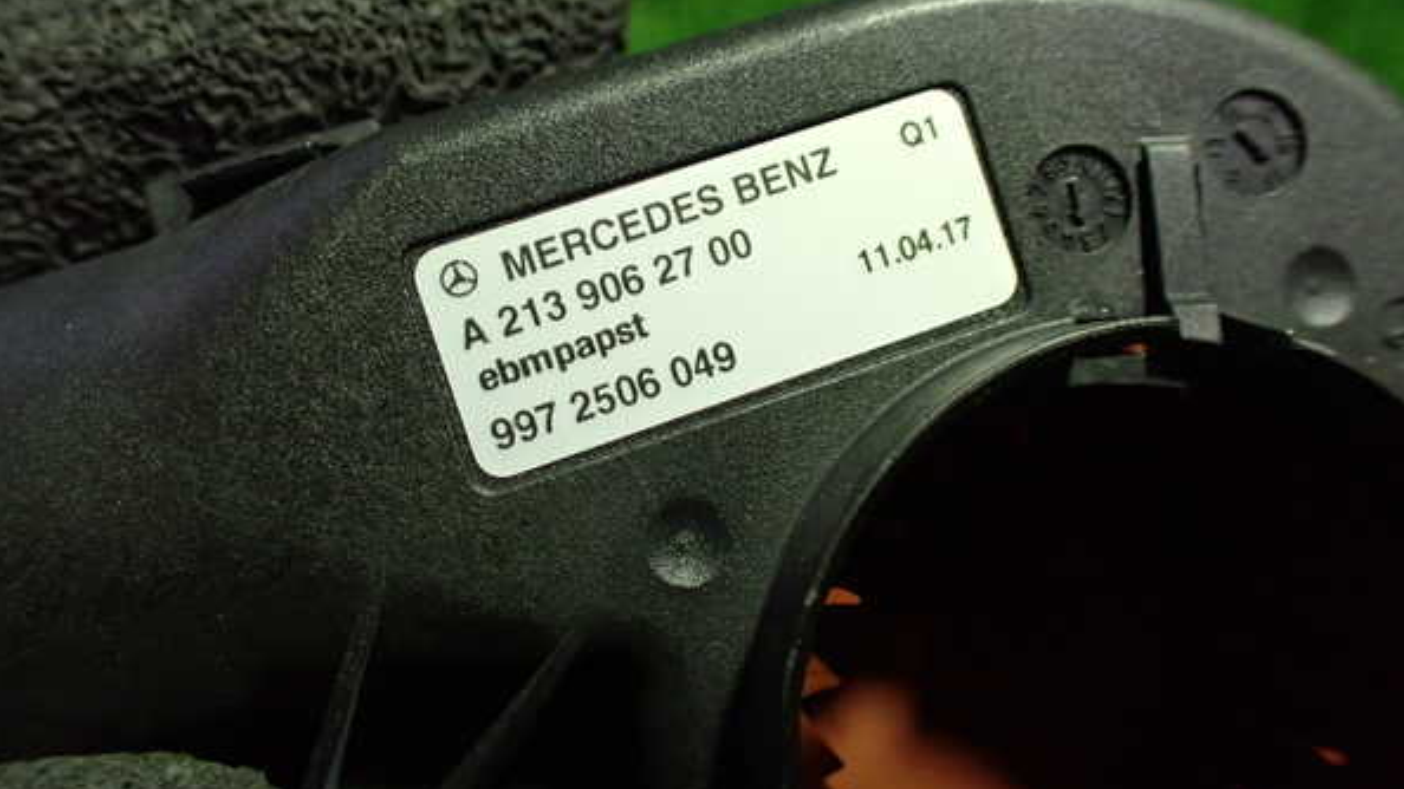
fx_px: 1228
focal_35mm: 33
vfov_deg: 35.6
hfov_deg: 59.5
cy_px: 333
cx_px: 697
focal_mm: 5.4
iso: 800
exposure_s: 1/125
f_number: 2.3
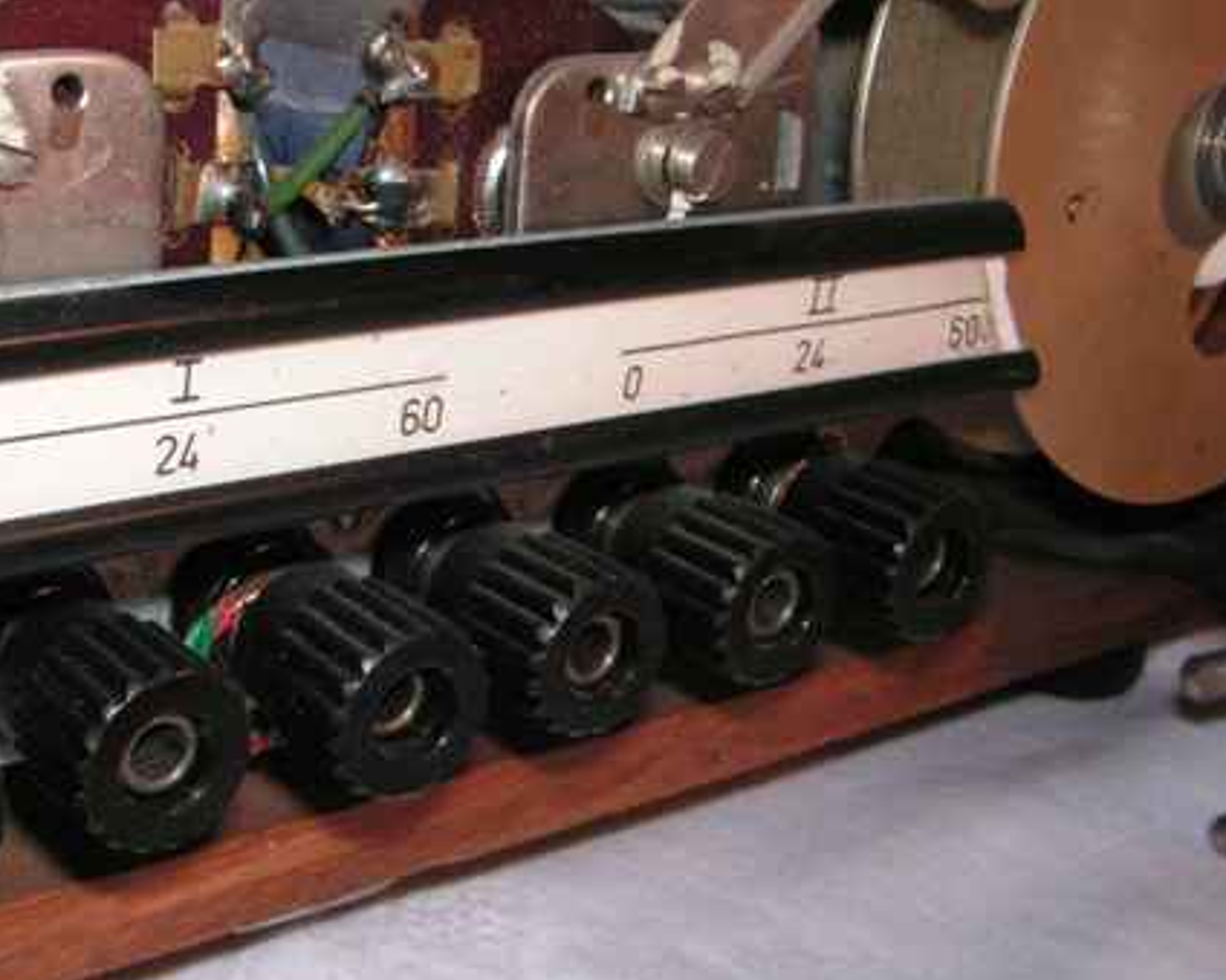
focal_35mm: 56
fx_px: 2031
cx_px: 408
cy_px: 367
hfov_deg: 33.3
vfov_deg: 27.0
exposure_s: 1/45
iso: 160
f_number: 6.6
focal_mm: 6.3
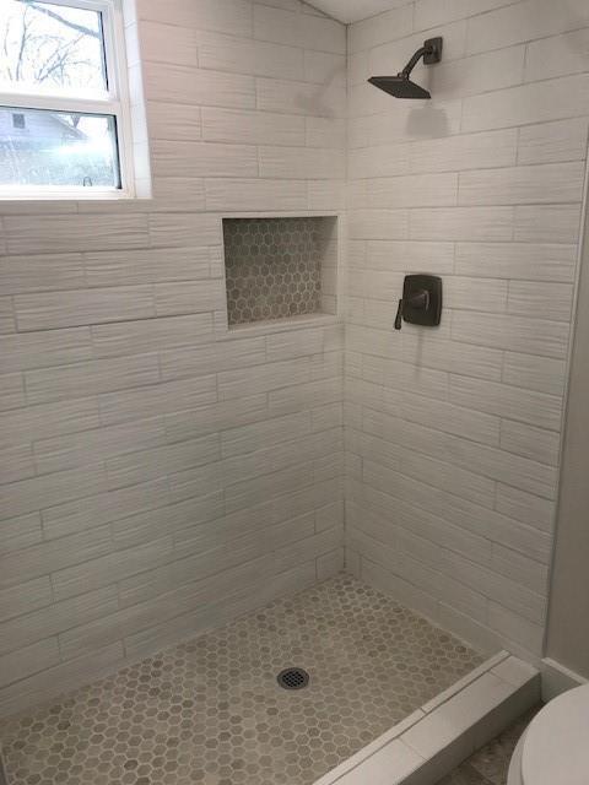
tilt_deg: -13.8
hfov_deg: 49.7
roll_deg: +1.4
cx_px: 294
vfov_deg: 63.4
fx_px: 635
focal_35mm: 28
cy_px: 392
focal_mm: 3.99
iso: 20
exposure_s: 1/133
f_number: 1.8
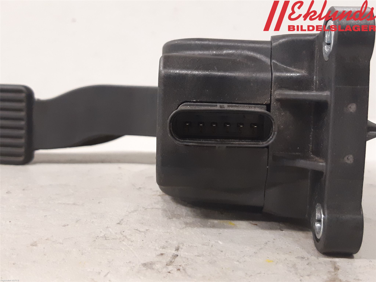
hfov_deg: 67.3
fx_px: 282
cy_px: 141
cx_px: 188
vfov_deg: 53.1
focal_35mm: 26
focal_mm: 3.93
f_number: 1.7
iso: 250
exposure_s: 1/33
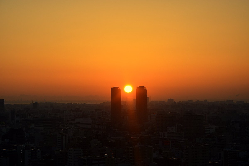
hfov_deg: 18.2
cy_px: 83
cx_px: 124
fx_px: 778
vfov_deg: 12.2
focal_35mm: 112
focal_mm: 75
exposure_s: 1/200
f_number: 7.1
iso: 200
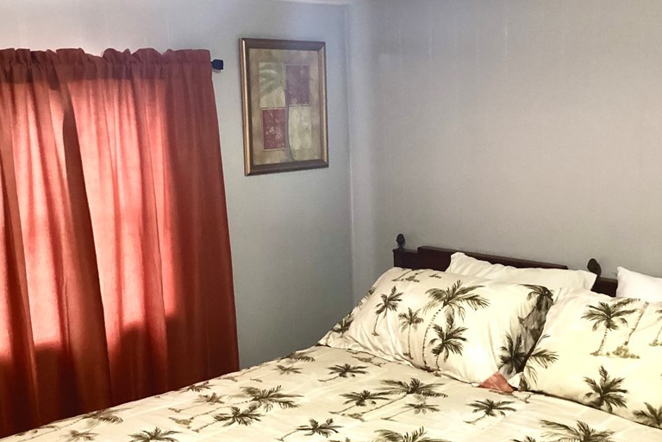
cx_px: 359
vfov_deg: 31.2
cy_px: 220
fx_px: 791
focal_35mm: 43
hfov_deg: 45.4
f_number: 2.4
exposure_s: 1/50
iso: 250
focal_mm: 3.3
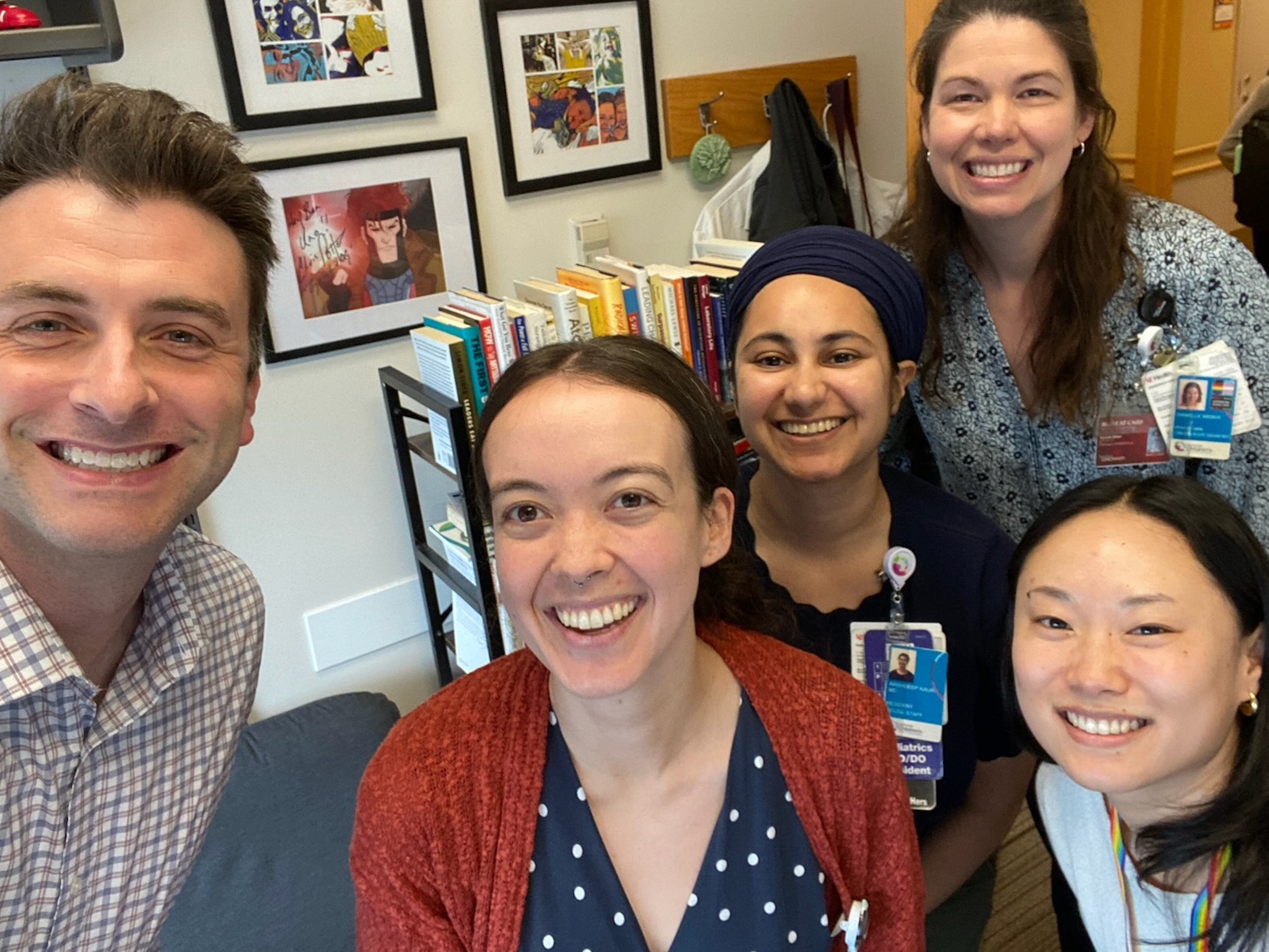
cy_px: 407
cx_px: 659
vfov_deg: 46.7
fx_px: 1100
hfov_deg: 59.9
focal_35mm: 30
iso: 125
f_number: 2.2
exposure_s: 1/60
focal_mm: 2.71
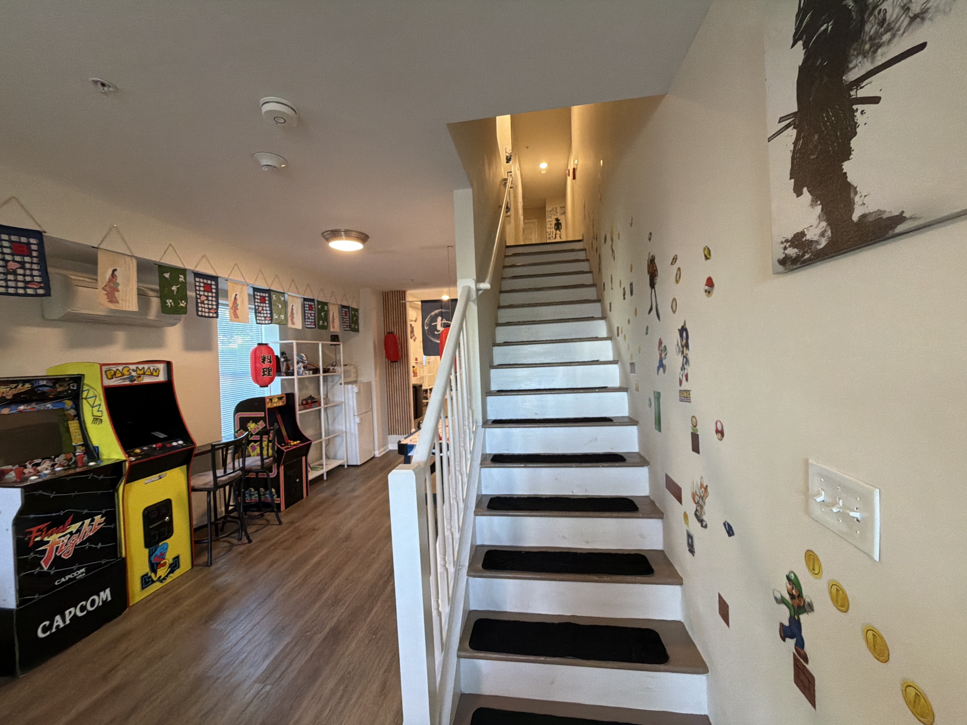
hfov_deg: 102.1
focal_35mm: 14
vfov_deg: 85.7
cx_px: 484
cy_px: 362
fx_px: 391
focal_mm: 2.22
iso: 500
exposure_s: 1/60
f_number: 2.2
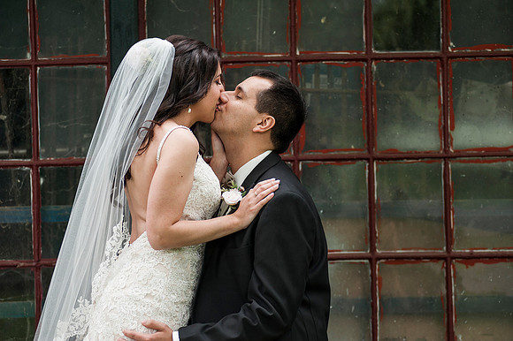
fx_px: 1658
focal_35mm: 116
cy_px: 165
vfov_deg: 11.8
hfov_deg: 17.6
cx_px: 266
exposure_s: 1/500
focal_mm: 112
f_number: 3.2
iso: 200
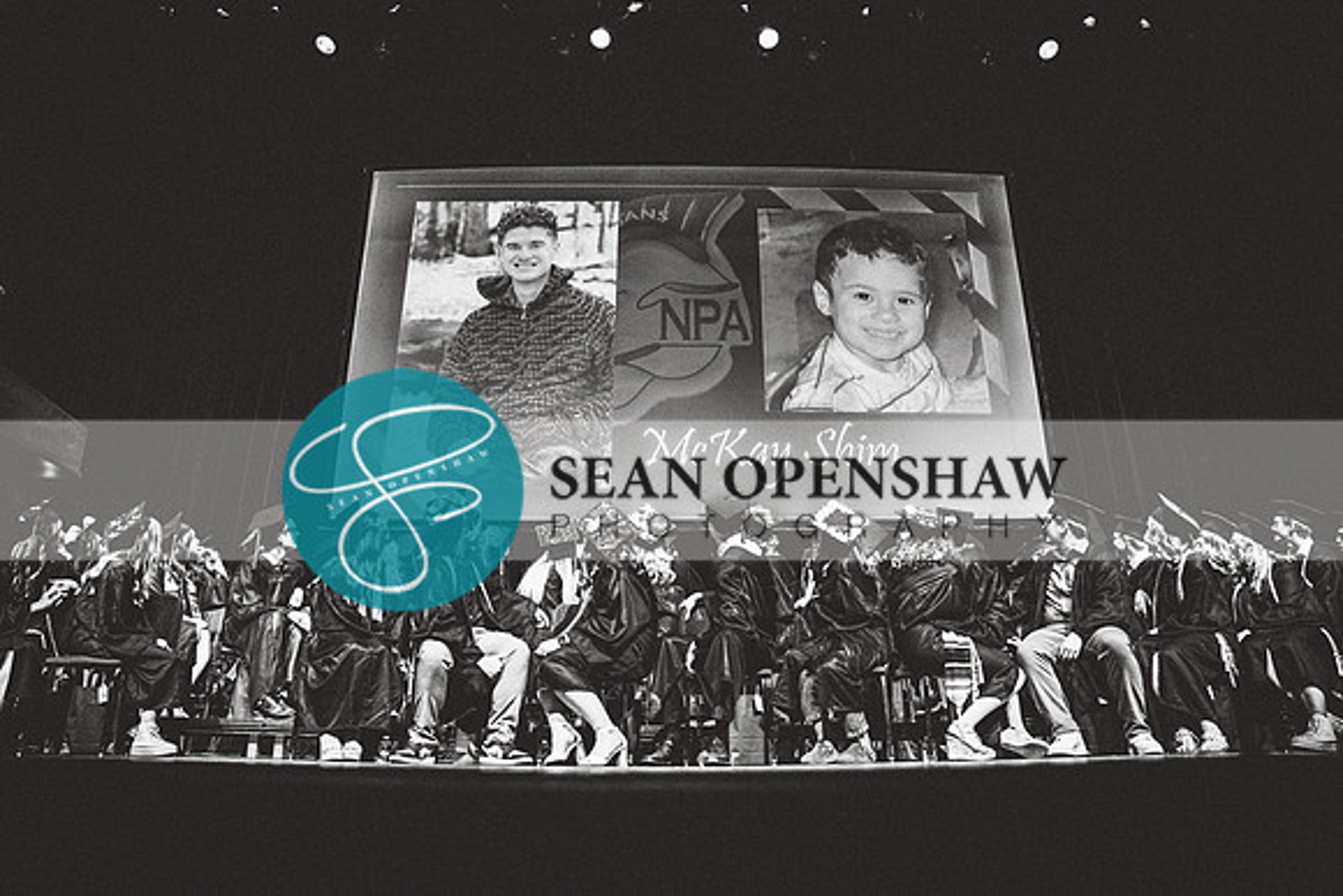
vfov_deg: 53.2
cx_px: 672
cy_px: 448
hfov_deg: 73.7
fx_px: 896
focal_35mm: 24
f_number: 2.8
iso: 2500
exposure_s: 1/160
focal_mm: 24
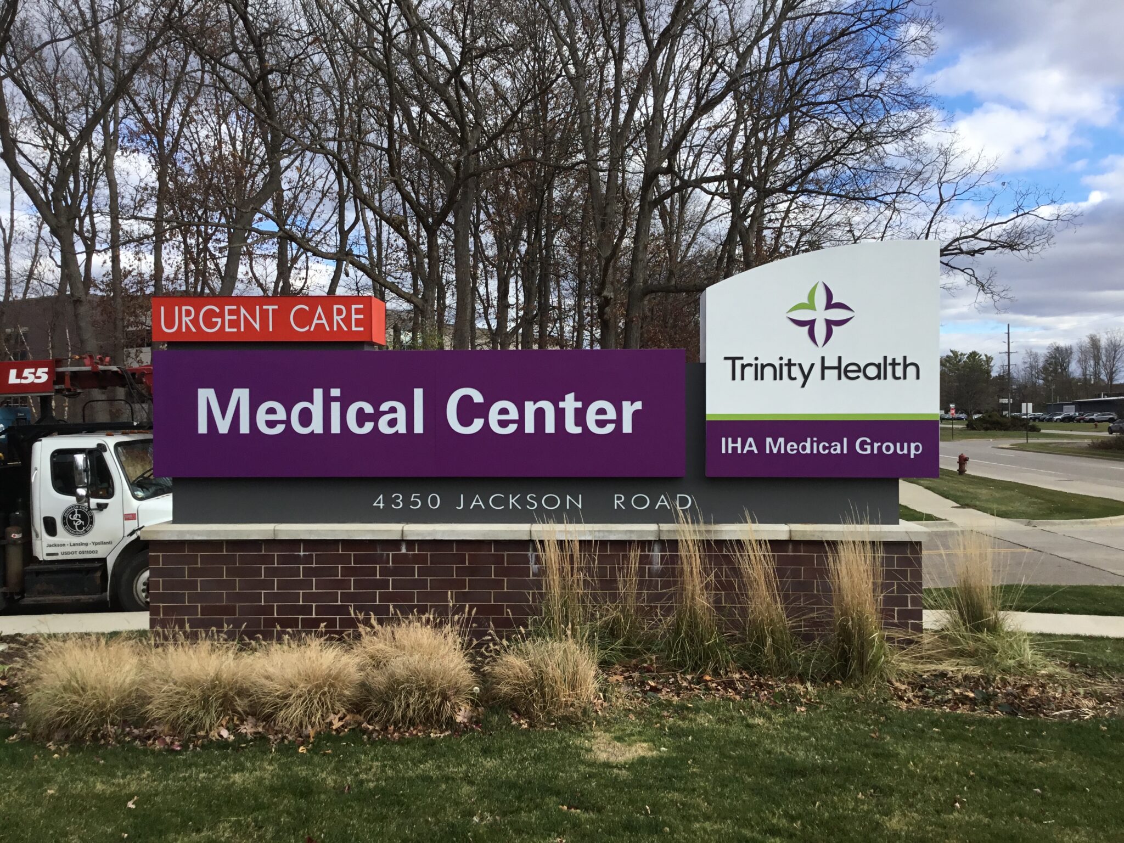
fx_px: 1007
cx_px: 562
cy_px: 422
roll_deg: +1.0
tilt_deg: -0.5
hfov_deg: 58.4
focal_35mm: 31
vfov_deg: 45.4
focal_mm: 3.3
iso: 25
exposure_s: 1/769
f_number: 2.4
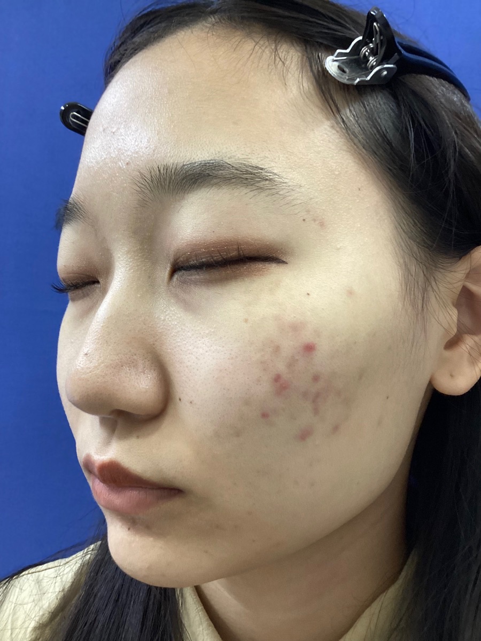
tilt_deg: +3.9
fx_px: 574
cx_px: 240
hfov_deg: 45.4
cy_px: 320
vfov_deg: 58.4
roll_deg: -2.2
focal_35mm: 31
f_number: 2.4
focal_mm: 3.3
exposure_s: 1/50
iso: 250
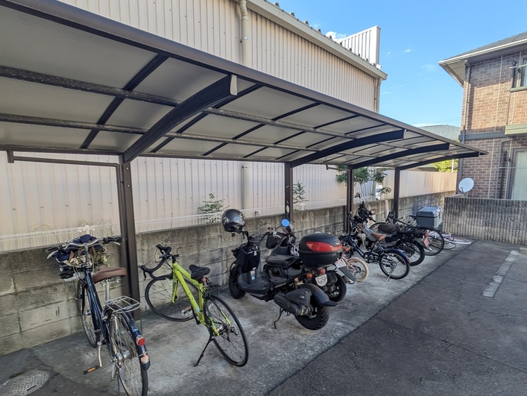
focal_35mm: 19
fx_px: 289
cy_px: 213
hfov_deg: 84.6
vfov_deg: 68.6
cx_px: 267
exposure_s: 1/499
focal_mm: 1.83
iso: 49
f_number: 2.2
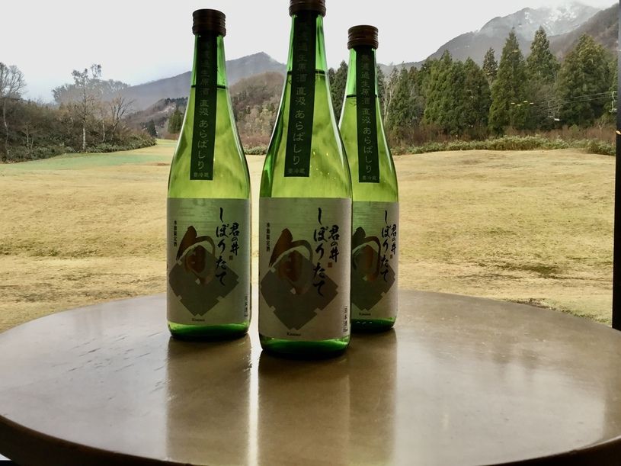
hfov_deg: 58.4
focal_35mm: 31
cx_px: 310
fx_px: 556
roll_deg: -0.1
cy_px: 233
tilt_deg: -2.7
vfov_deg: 45.4
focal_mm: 3.3
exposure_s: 1/120
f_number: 2.4
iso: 32
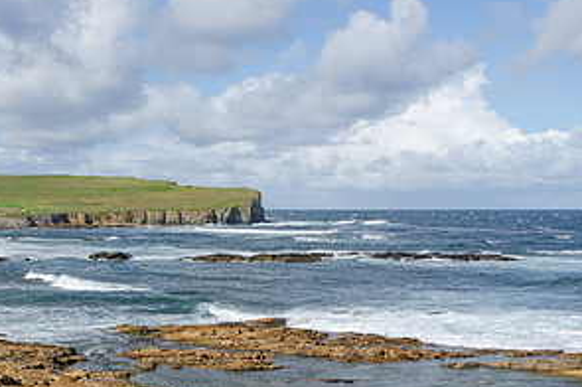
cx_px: 183
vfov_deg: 25.2
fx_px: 856
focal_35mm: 53
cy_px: 286
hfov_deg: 37.1
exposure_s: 1/250
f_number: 8
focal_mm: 18
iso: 100
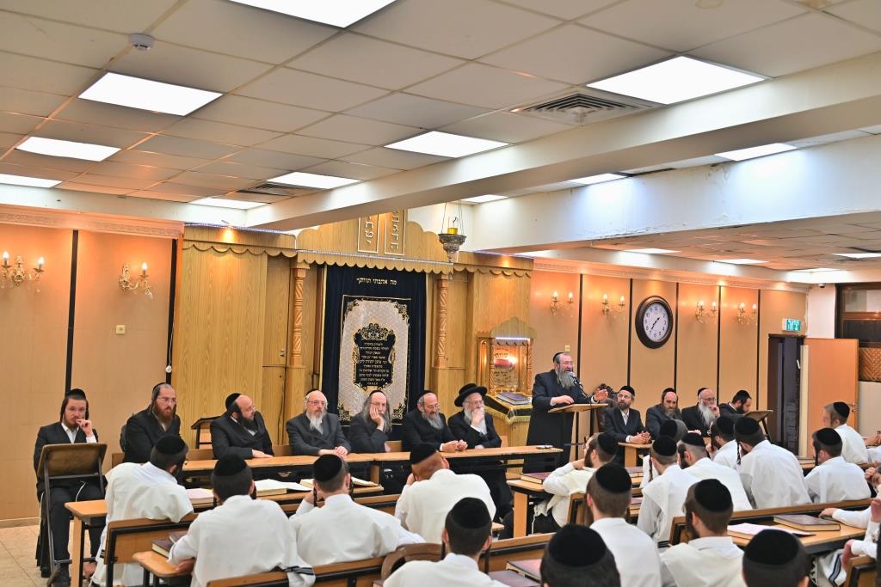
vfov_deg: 36.9
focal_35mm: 36
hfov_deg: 53.1
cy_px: 294
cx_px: 440
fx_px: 881
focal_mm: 36
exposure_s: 1/200
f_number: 4
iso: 640
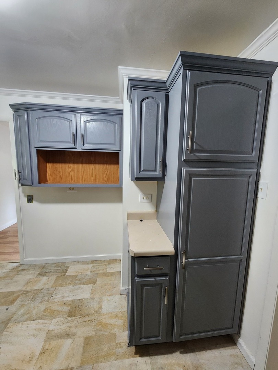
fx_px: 139
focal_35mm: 13
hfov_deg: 89.9
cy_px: 185
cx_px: 139
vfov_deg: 106.2
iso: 500
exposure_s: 1/30
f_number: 2.2
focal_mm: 2.2
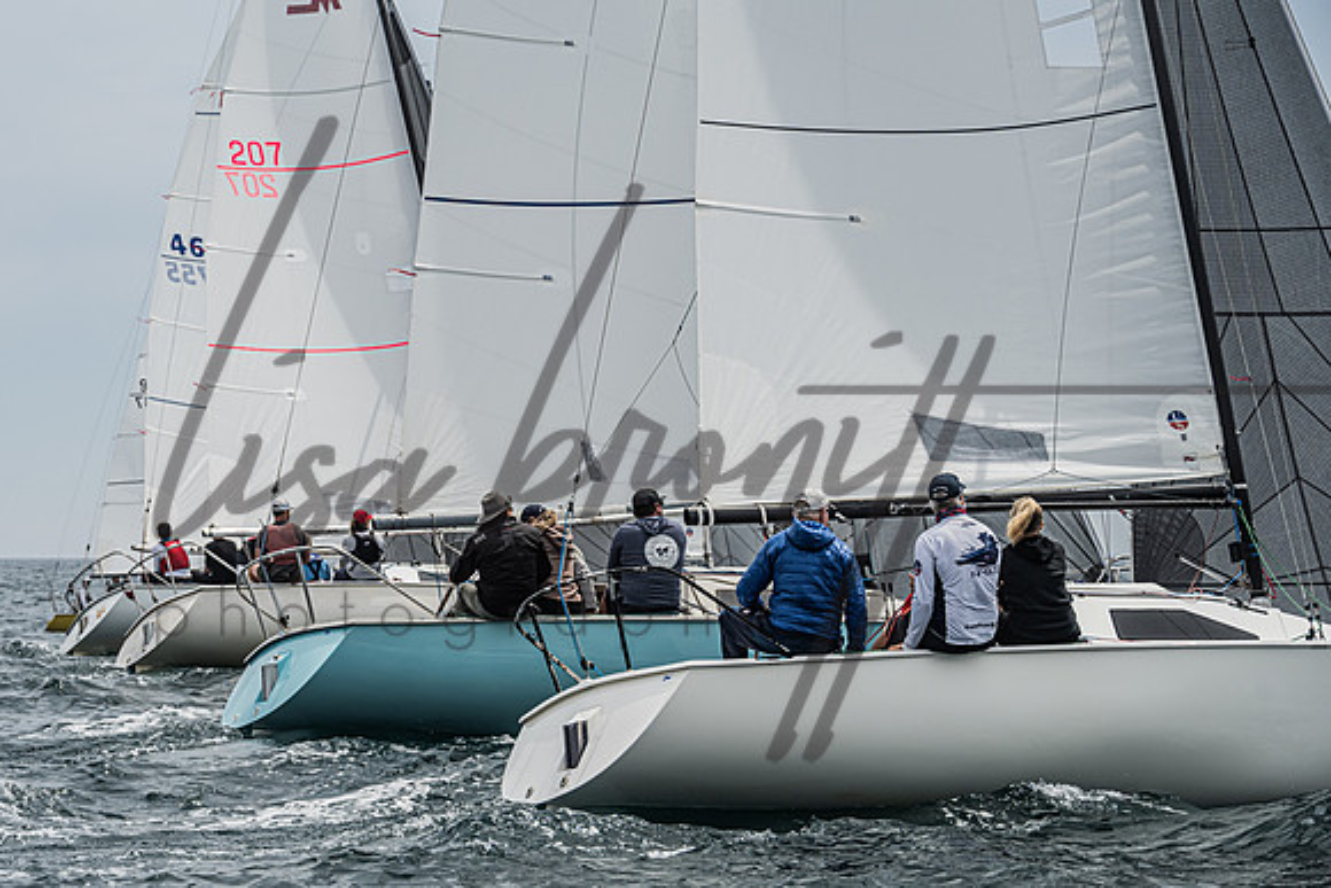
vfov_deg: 11.5
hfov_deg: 17.1
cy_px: 534
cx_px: 496
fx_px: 4410
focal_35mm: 119
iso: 320
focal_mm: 95
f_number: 6.3
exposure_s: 1/2500
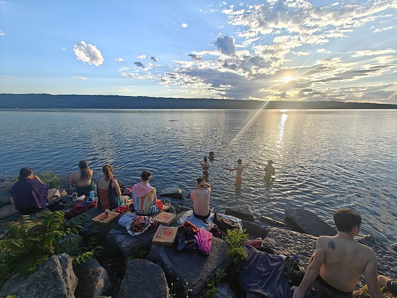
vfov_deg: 85.7
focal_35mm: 14
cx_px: 198
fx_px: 161
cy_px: 149
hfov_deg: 102.0
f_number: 2.2
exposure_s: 1/1544
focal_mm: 2.62
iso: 64
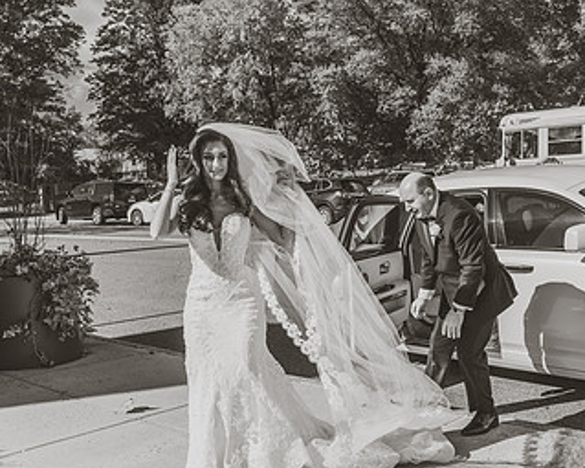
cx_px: 312
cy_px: 274
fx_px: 710
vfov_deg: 36.4
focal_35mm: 41
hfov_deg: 44.8
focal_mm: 16
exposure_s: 1/4000
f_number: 2.8
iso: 200
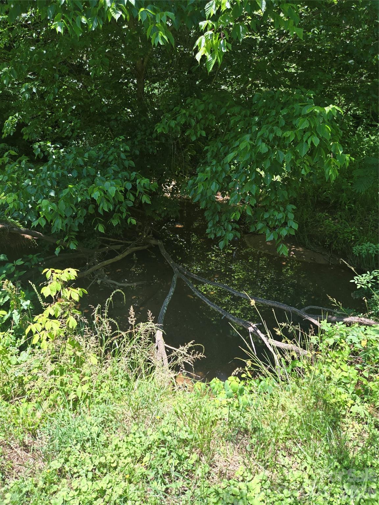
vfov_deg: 73.9
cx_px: 190
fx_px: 336
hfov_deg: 58.9
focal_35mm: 23
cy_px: 252
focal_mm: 5.4
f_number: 1.8
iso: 25
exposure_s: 1/231
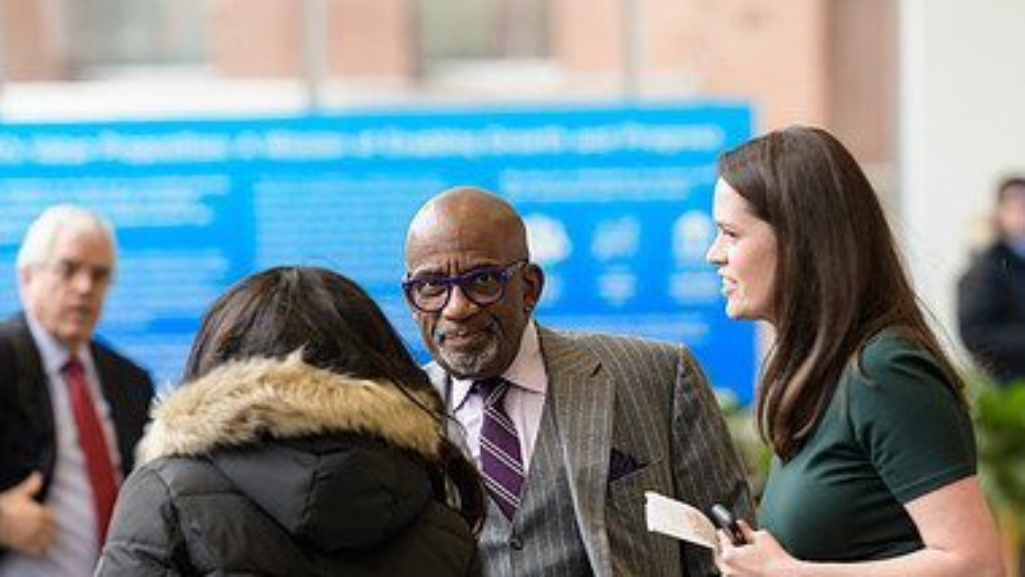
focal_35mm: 280
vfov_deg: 4.3
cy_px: 411
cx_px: 545
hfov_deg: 7.7
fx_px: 7612
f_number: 4
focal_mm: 175
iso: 400
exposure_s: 1/125
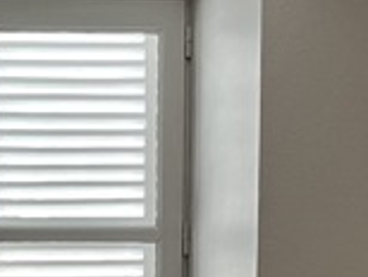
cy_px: 521
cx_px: 10
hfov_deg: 14.4
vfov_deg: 10.3
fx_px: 1437
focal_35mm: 135
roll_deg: -0.6
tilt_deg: -7.3
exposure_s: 1/33
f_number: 1.6
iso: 500
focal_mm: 5.1
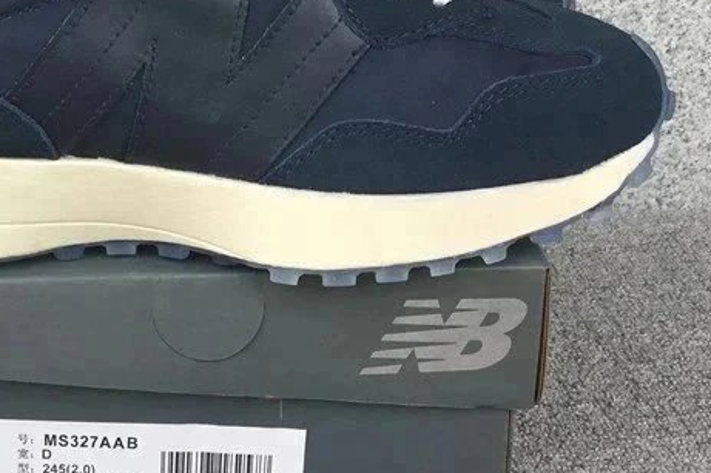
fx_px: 1244
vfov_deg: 21.5
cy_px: 189
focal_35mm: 63
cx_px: 211
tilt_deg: -21.9
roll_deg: +1.3
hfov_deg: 31.5
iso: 25
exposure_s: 1/183
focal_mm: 3.3
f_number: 2.4
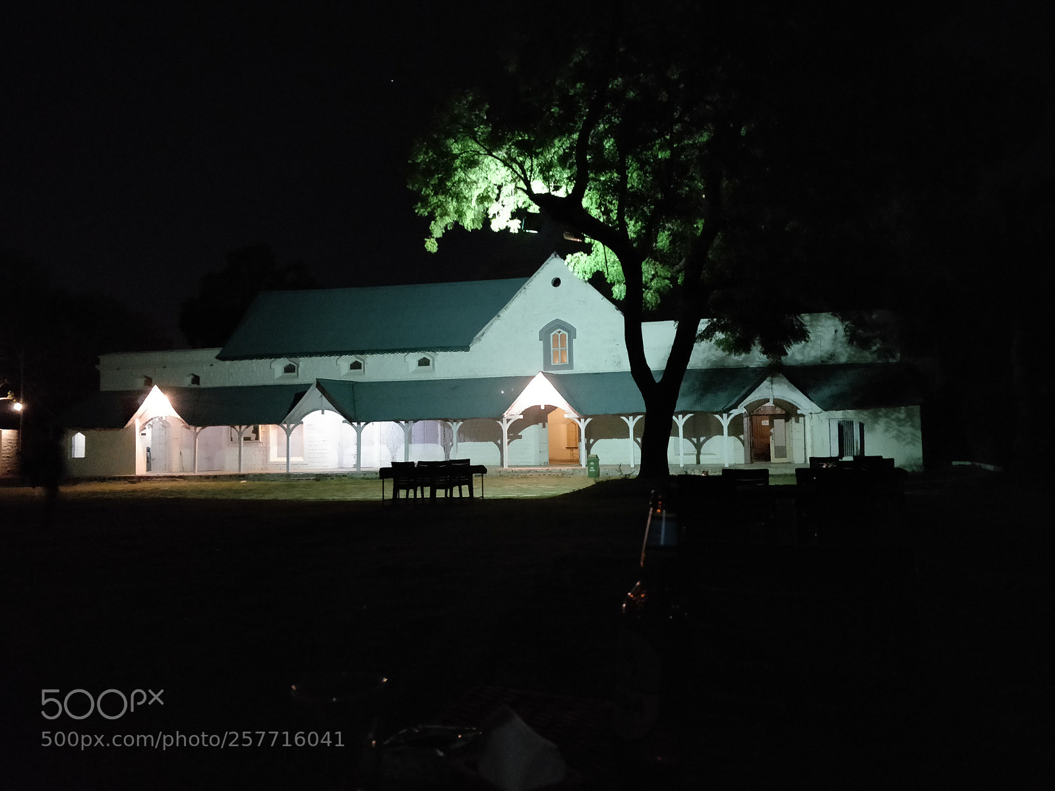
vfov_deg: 56.8
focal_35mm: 24
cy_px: 396
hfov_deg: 71.6
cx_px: 528
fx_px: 731
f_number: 1.7
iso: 5000
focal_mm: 4.1
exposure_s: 1/17
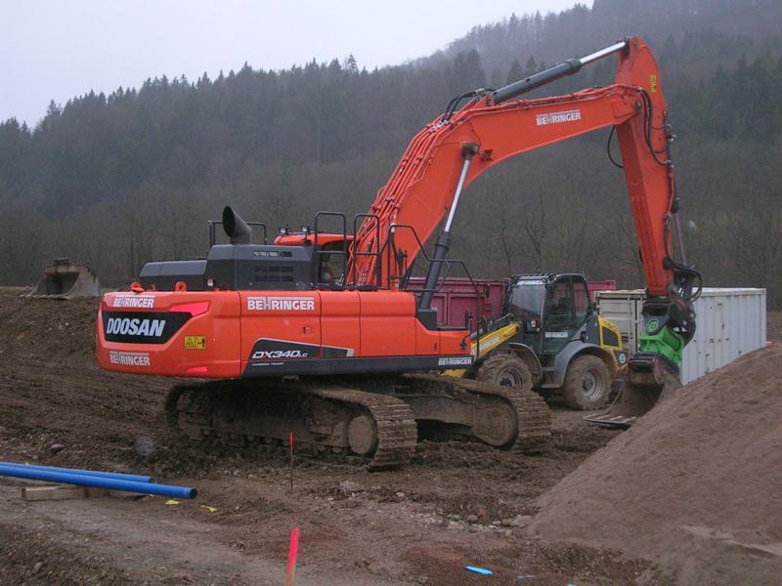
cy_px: 293
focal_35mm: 65
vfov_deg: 22.6
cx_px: 391
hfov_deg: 29.8
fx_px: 1468
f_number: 3.5
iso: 153
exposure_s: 1/60.1
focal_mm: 9.9
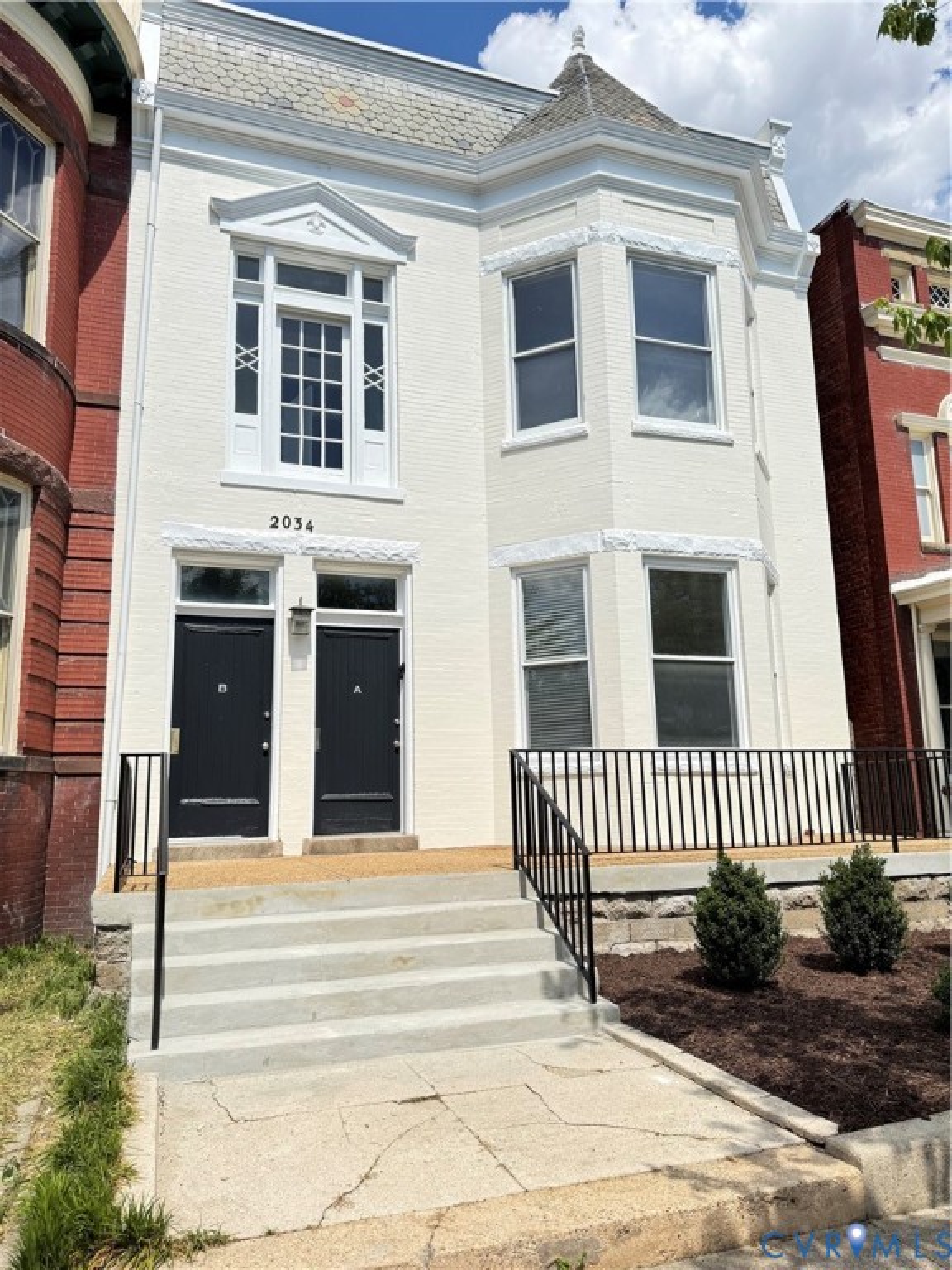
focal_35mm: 24
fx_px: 880
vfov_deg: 71.6
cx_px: 476
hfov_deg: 56.8
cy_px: 635
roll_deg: +0.7
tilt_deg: +11.7
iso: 100
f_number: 1.78
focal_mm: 6.76
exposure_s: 1/3584
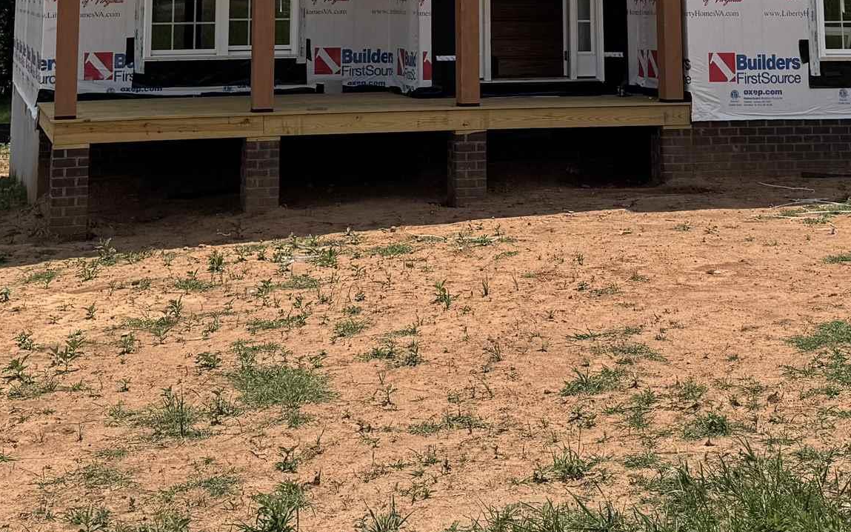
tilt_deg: +7.4
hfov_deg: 30.2
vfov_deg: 17.5
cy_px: -228
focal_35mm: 68
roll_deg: +0.2
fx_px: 1577
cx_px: 435
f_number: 1.78
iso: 80
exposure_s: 1/9009
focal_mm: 6.76
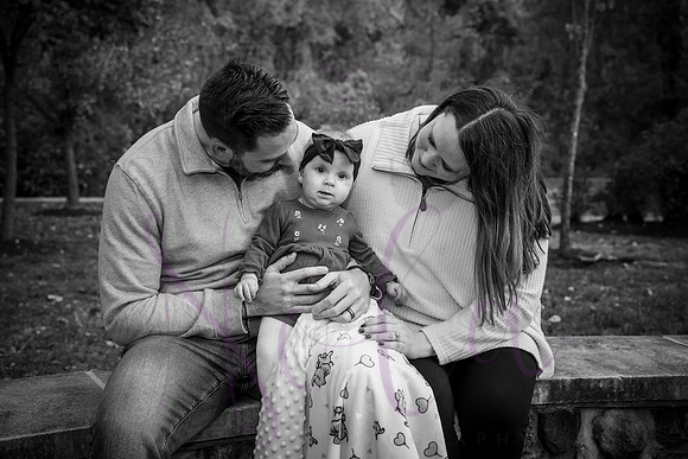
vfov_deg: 29.3
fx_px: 879
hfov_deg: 42.7
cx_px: 344
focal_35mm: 46
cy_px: 230
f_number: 4.5
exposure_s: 1/500
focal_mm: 46
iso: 400
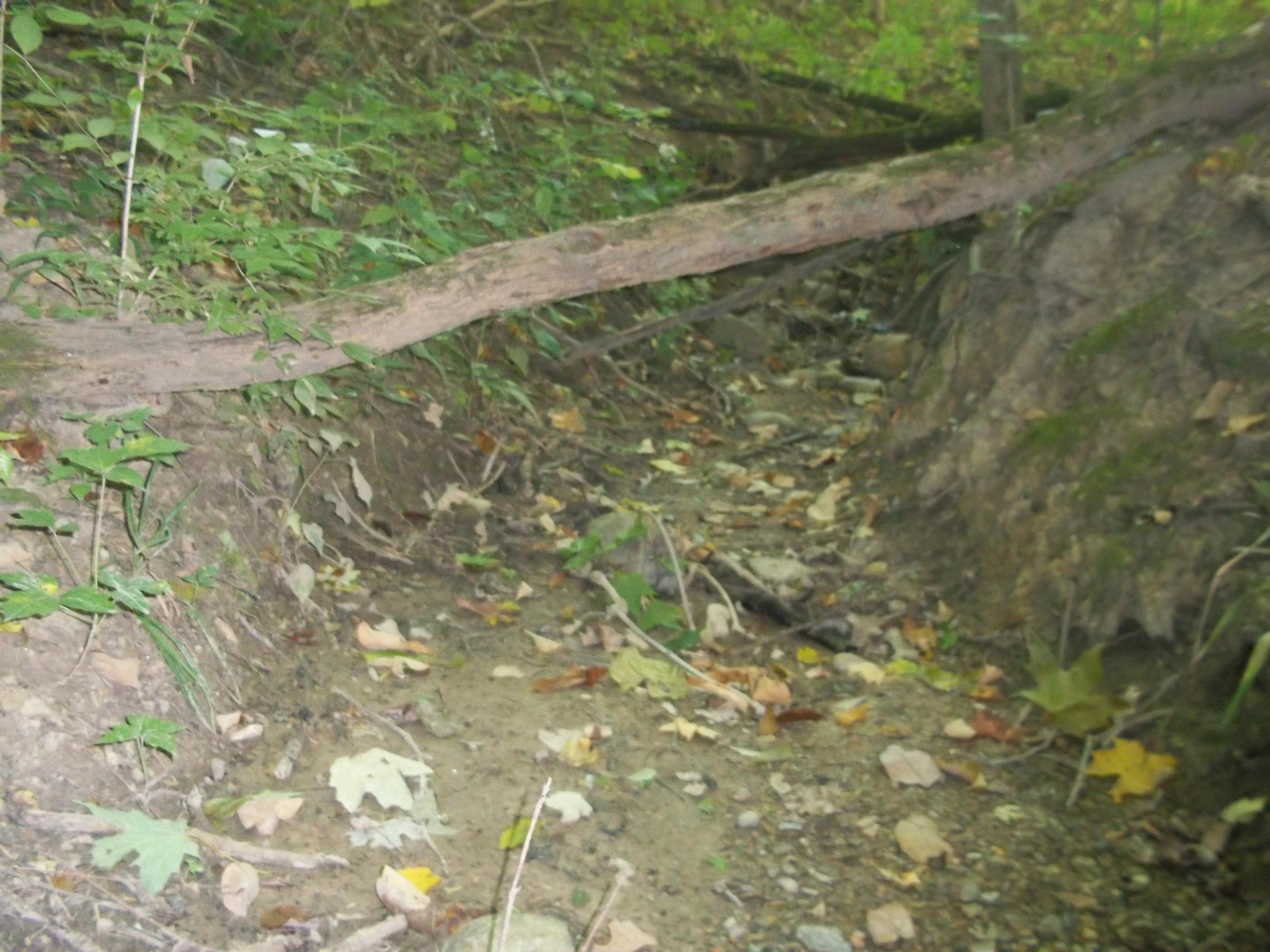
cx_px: 635
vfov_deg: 39.7
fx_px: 1321
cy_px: 476
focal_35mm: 36
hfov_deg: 51.4
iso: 400
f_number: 3.1
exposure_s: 1/30
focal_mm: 6.5
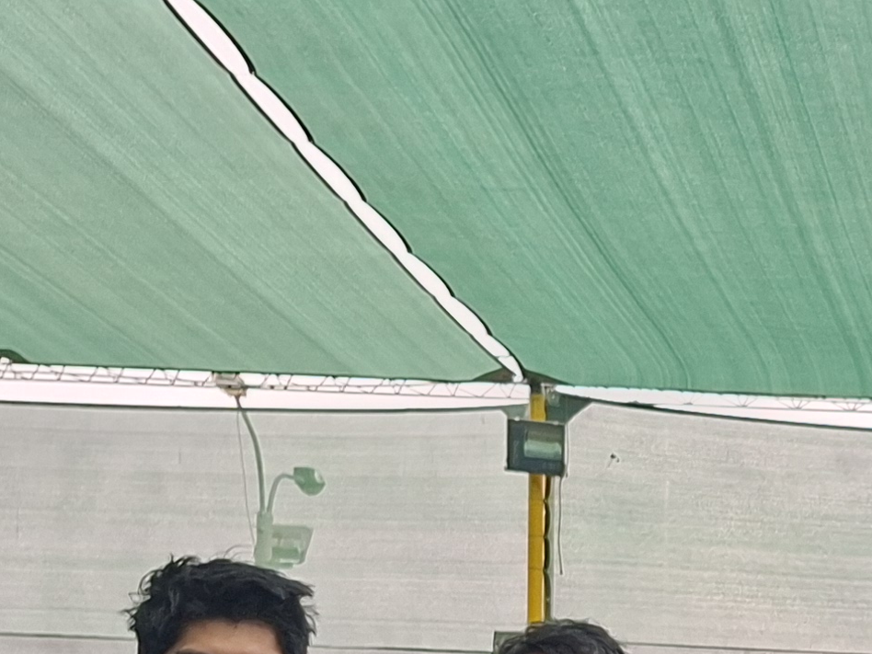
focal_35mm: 97
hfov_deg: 18.3
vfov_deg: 14.2
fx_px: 2443
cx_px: 1261
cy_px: 1011
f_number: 1.8
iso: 50
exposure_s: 1/380
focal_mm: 5.54
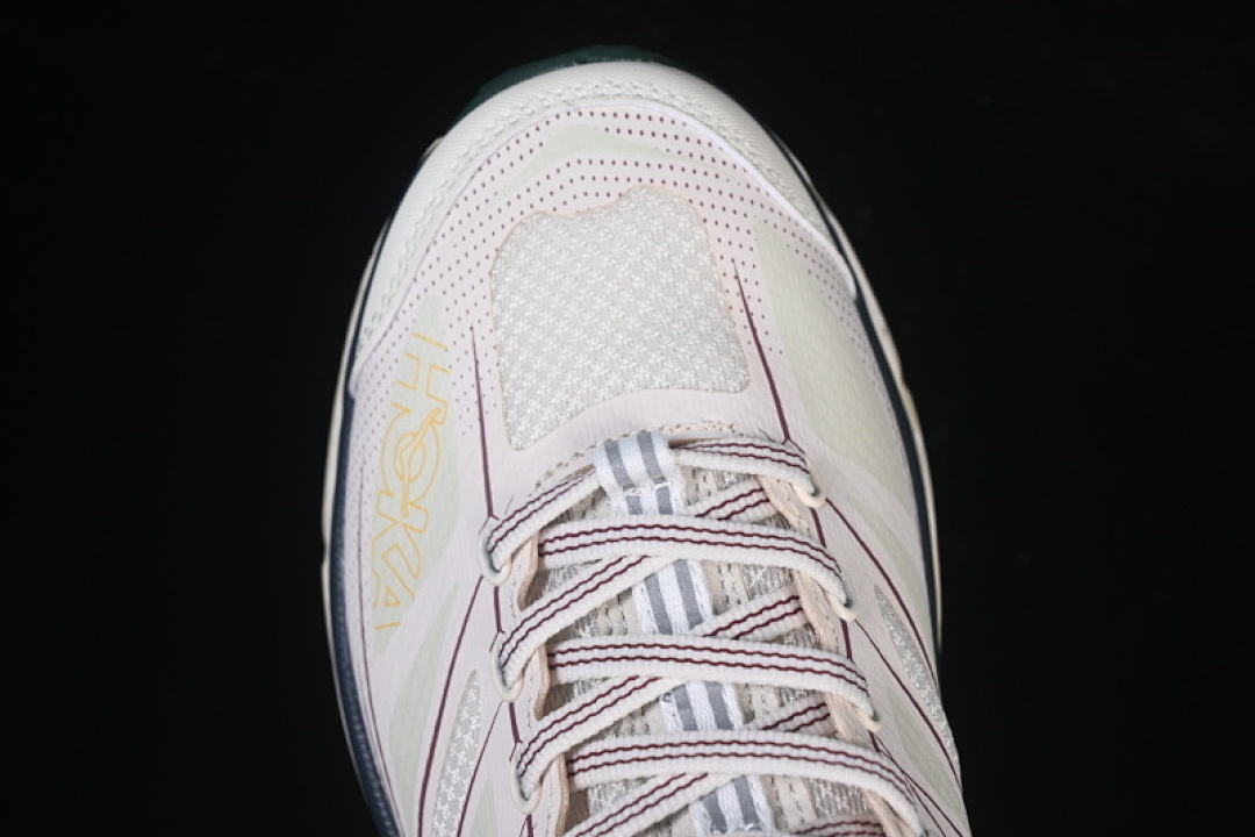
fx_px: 2614
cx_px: 628
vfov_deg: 18.2
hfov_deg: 27.0
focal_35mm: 75
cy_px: 418
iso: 160
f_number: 7.1
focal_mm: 50
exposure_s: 1/80
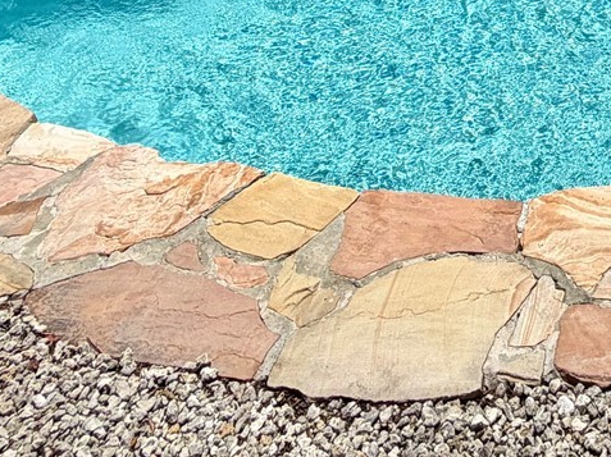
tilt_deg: -9.6
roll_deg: +0.6
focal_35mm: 47
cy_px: -309
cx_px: 620
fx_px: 829
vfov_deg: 22.3
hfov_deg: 36.2
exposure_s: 1/1189
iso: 20
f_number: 2.2
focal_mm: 2.22
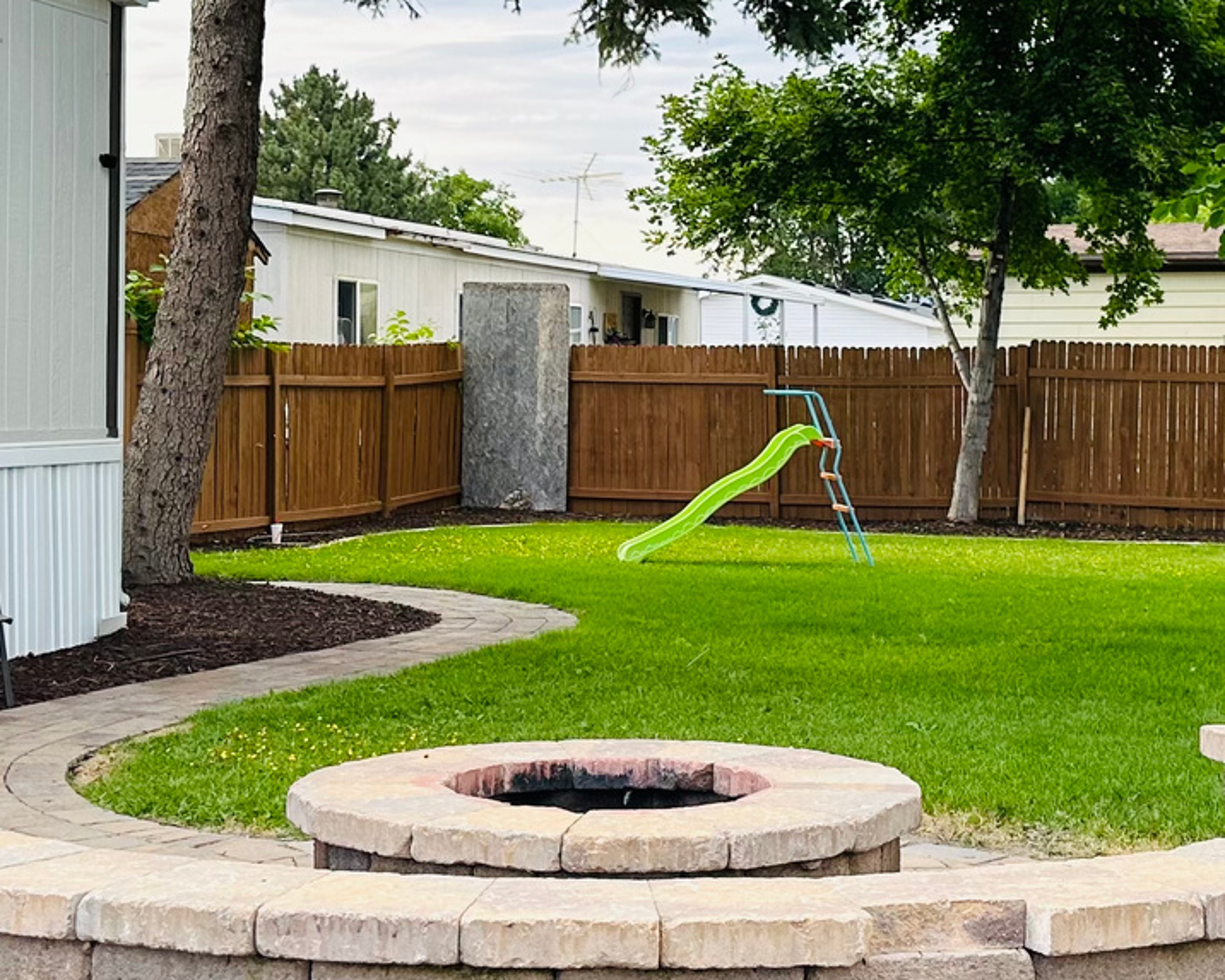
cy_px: 330
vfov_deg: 22.7
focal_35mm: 67
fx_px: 2429
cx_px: 662
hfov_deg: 28.3
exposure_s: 1/850
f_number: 1.78
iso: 80
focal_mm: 6.86
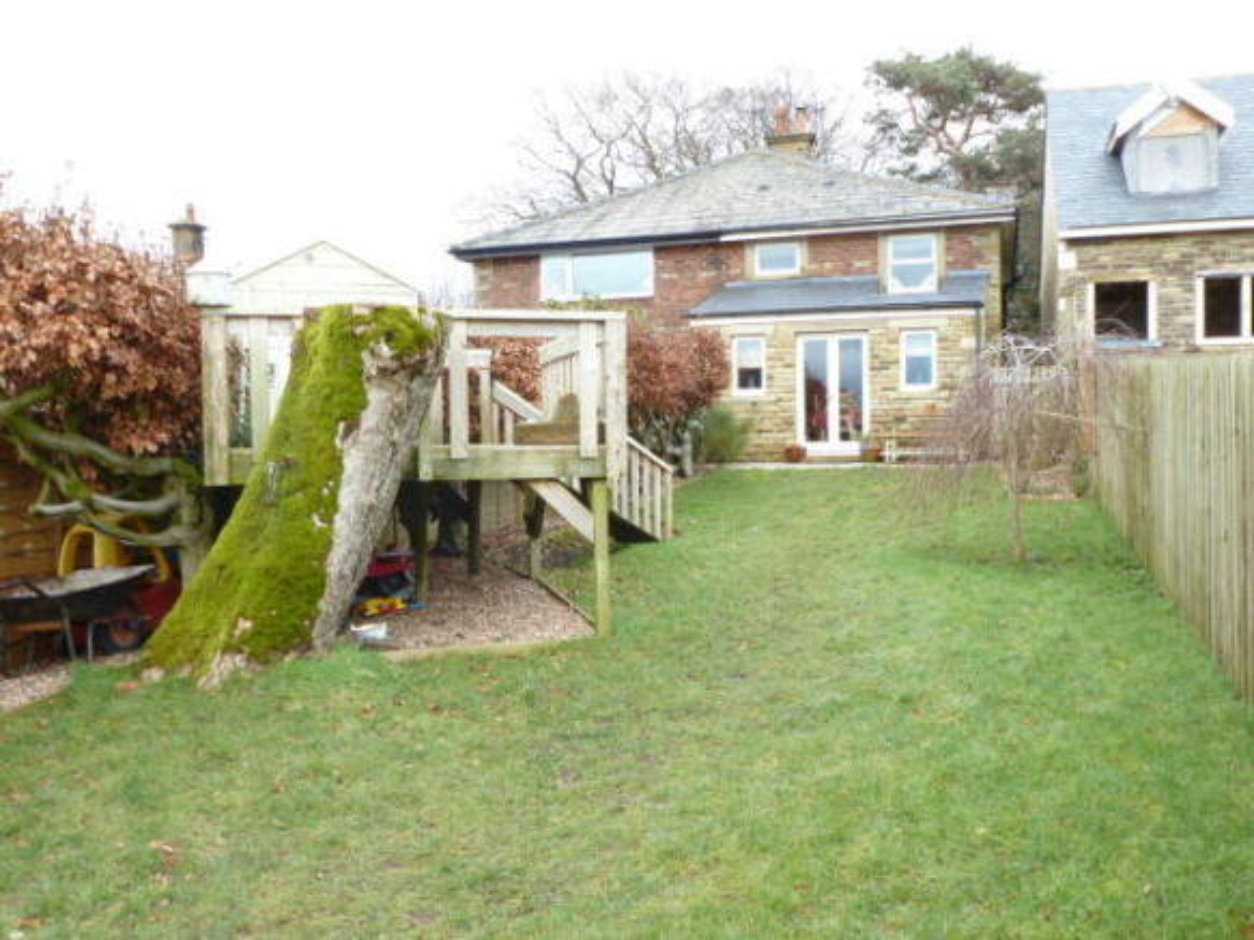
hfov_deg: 60.0
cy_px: 470
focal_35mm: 30
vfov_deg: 46.8
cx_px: 627
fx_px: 1087
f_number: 3.5
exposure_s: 1/60
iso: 125
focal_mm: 5.4
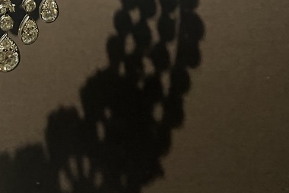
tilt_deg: -6.5
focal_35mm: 74
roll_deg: +0.7
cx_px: 13
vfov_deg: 15.3
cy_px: -179
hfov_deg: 26.2
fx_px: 594
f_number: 1.6
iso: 250
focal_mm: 5.1
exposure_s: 1/55
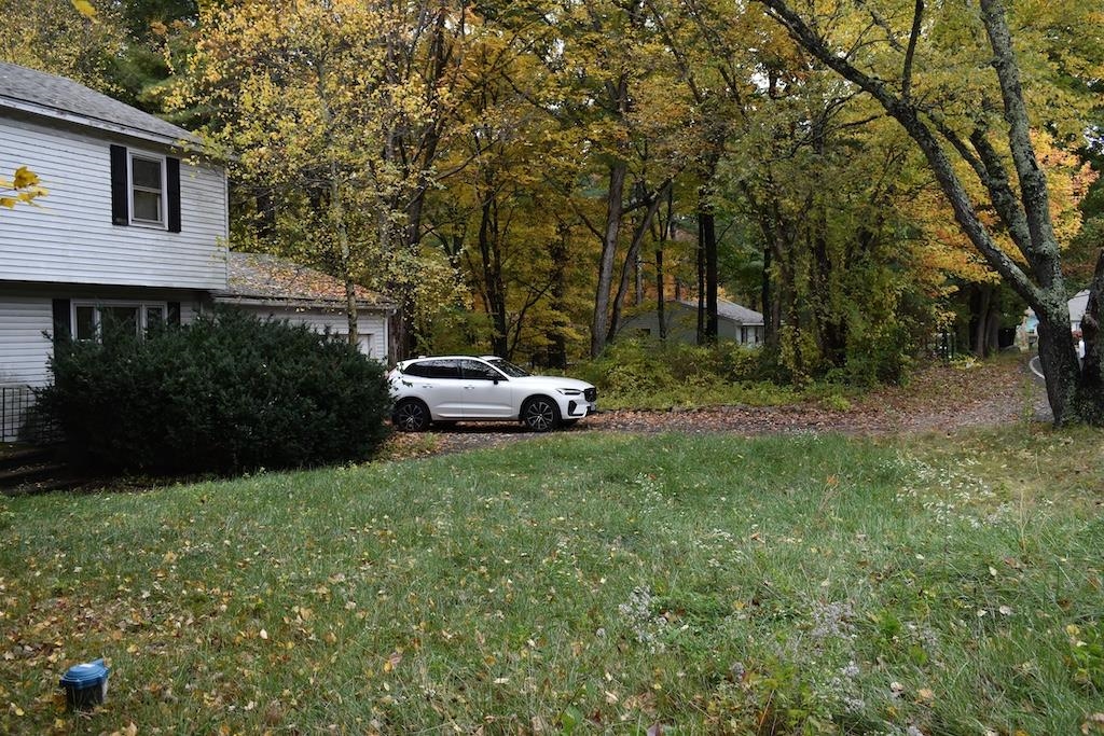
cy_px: 368
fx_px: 966
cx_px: 552
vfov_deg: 41.7
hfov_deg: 59.5
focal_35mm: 32
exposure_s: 1/250
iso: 360
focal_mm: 21
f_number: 5.6
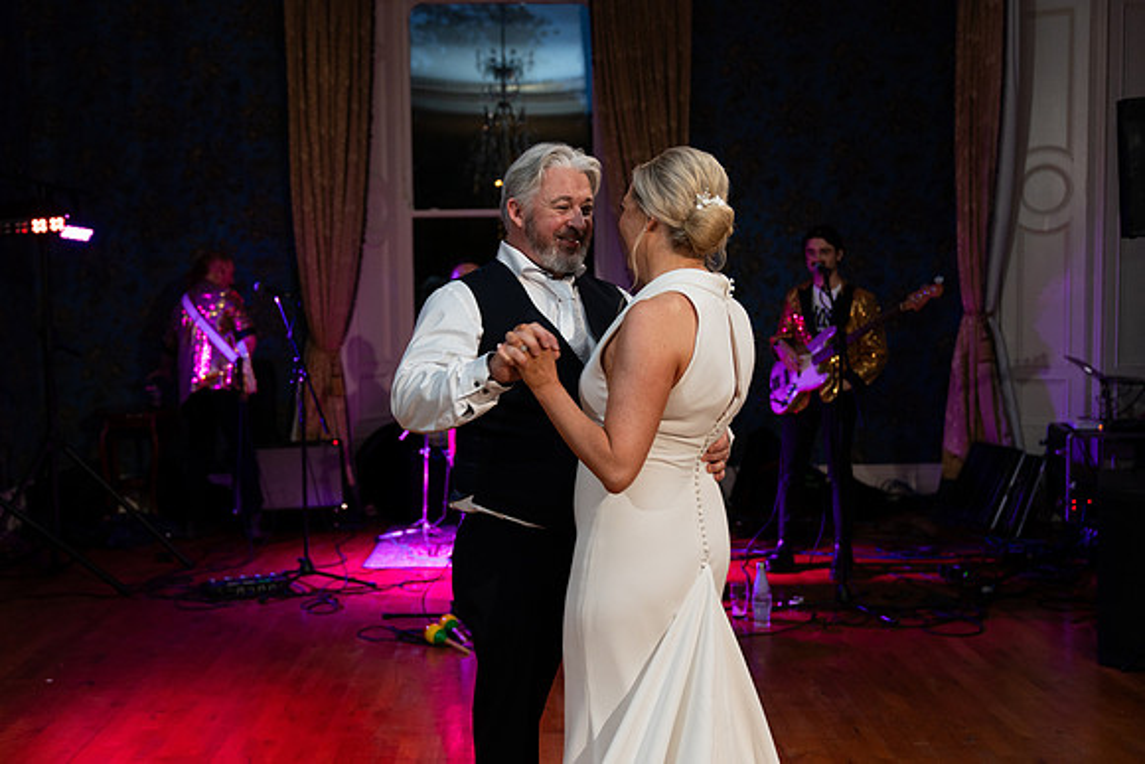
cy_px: 382
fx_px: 1241
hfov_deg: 49.5
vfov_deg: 34.2
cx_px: 572
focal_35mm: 39
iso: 1250
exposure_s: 1/160
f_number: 2.8
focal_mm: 39
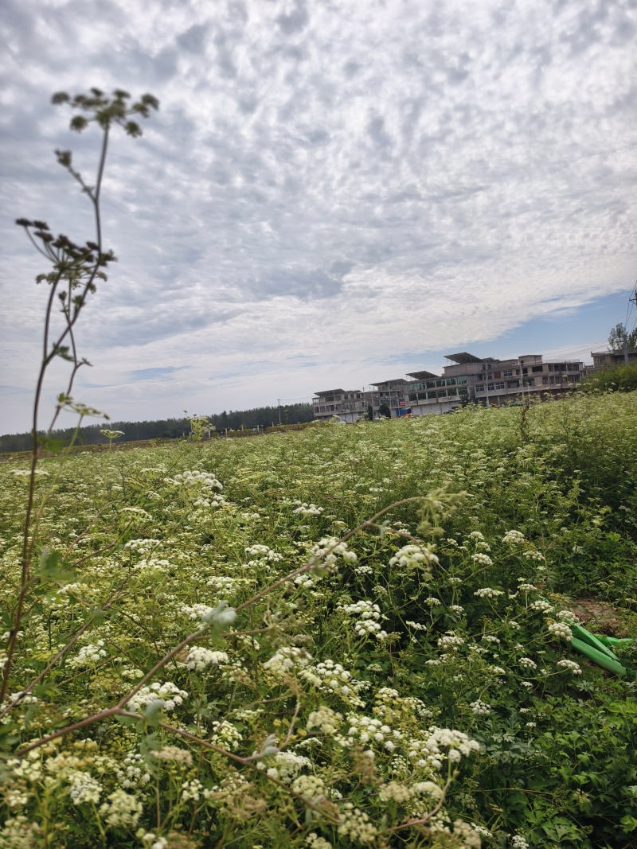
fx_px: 564
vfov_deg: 73.9
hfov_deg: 58.9
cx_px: 318
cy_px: 424
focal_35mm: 23
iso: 100
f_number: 1.57
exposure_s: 1/10526
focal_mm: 5.6
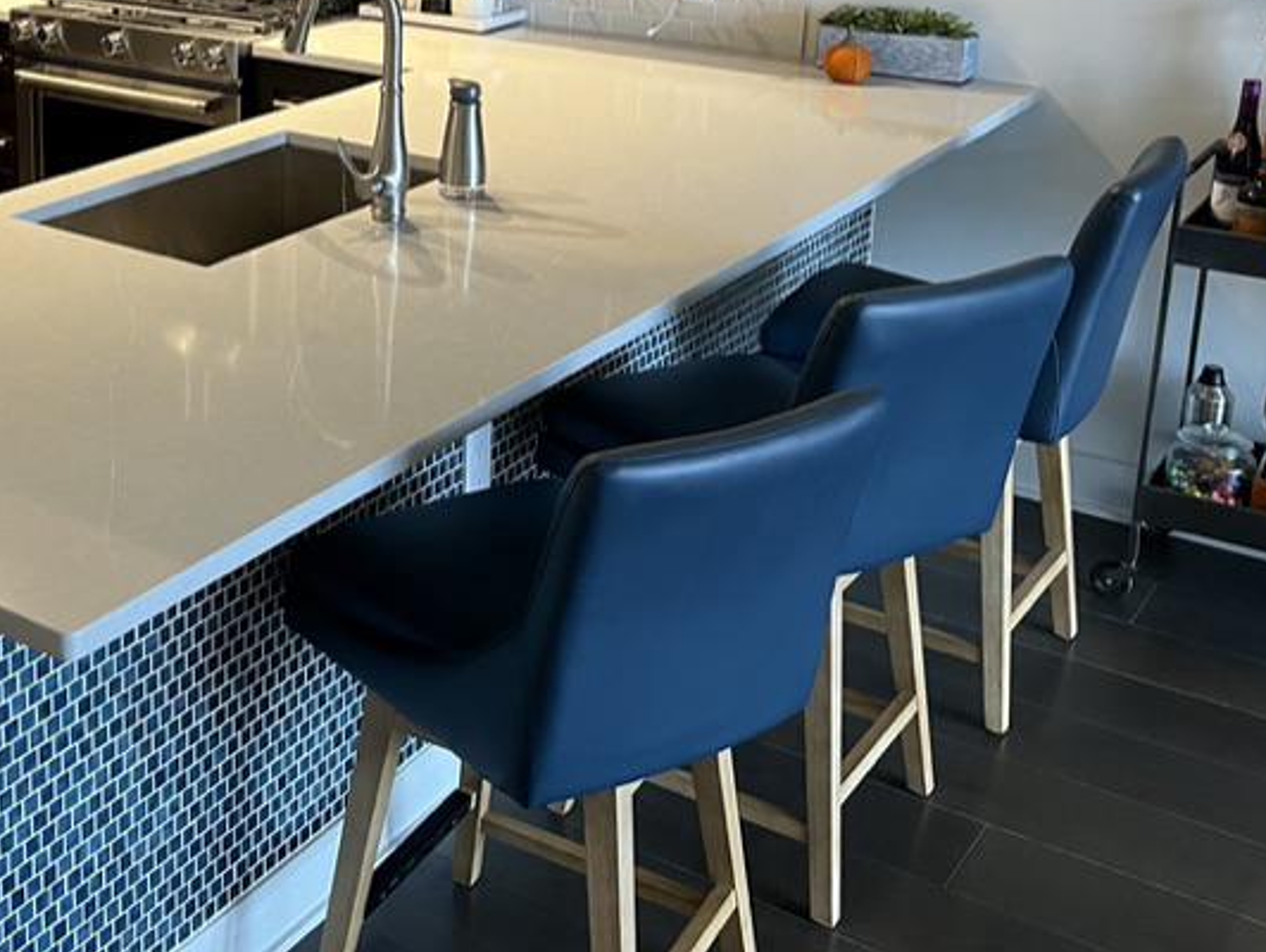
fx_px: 1830
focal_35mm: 50
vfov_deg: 28.4
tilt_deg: -13.9
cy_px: 156
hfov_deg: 35.7
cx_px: 109
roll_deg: +0.6
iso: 250
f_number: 1.5
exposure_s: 1/60
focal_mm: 5.7
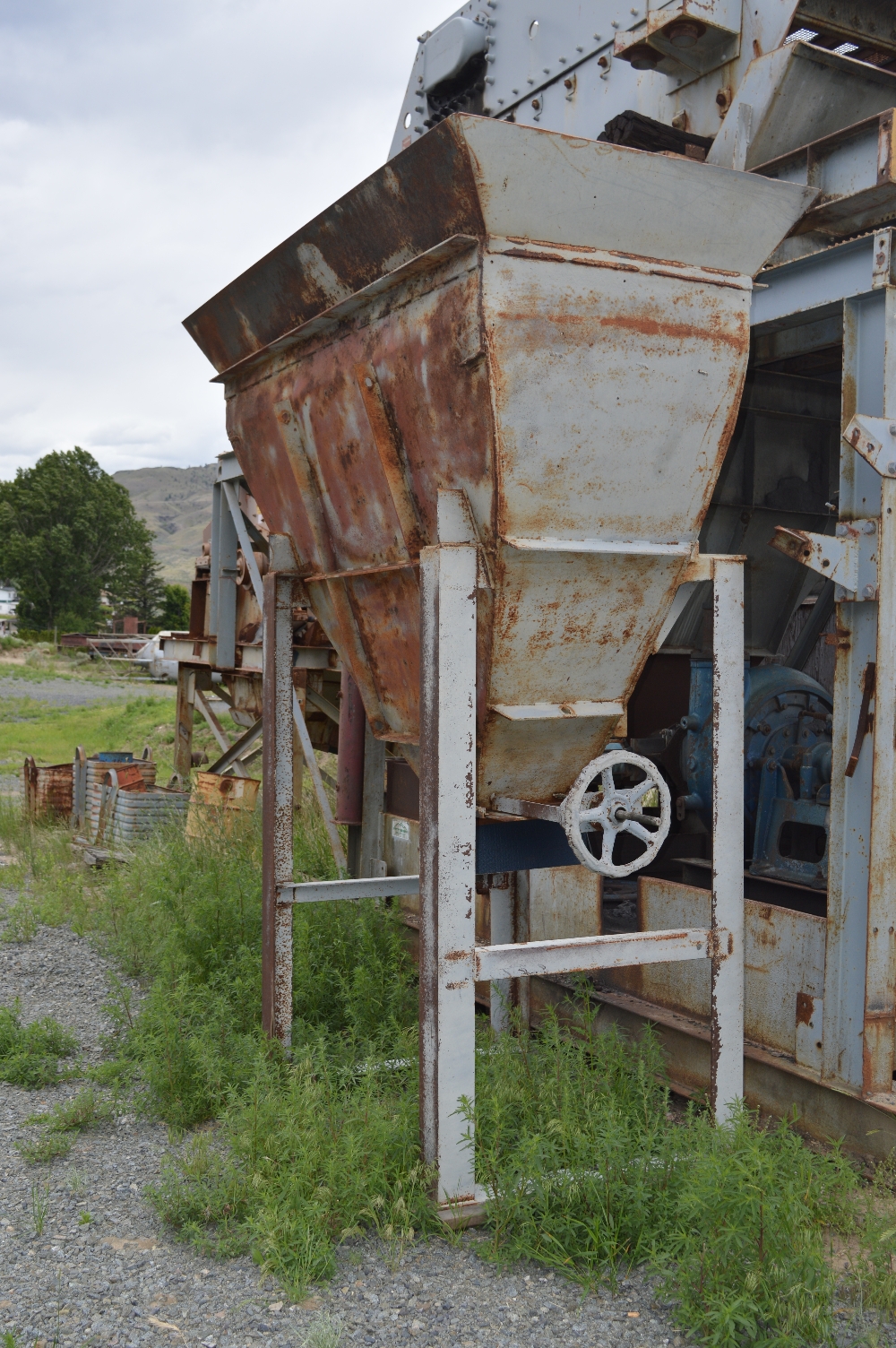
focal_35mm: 38
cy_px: 674
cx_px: 448
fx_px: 1402
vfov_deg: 51.3
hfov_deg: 35.4
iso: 100
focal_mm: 25
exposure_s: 1/200
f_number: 5.6
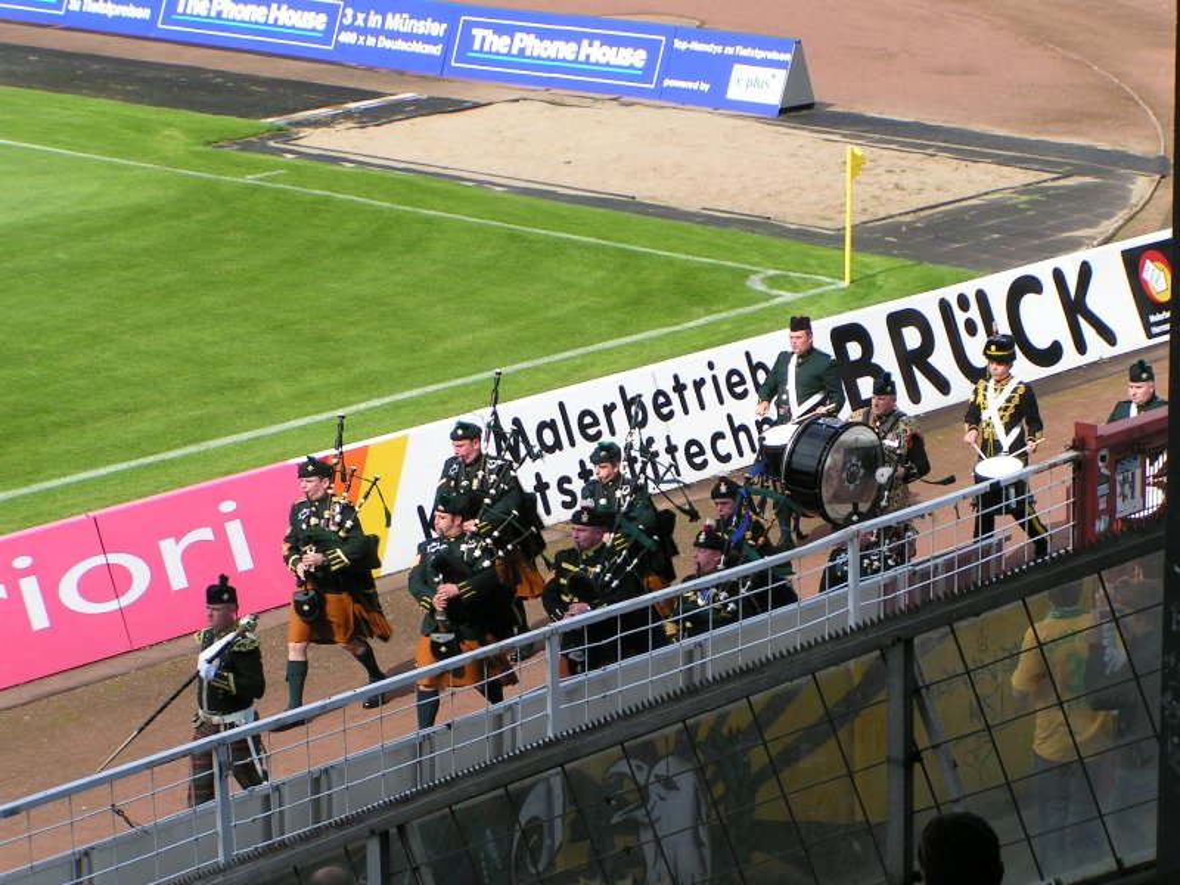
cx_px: 590
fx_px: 3682
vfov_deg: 13.7
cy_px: 442
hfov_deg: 18.2
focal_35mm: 108
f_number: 6.3
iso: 50
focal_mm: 16.6
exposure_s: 1/320
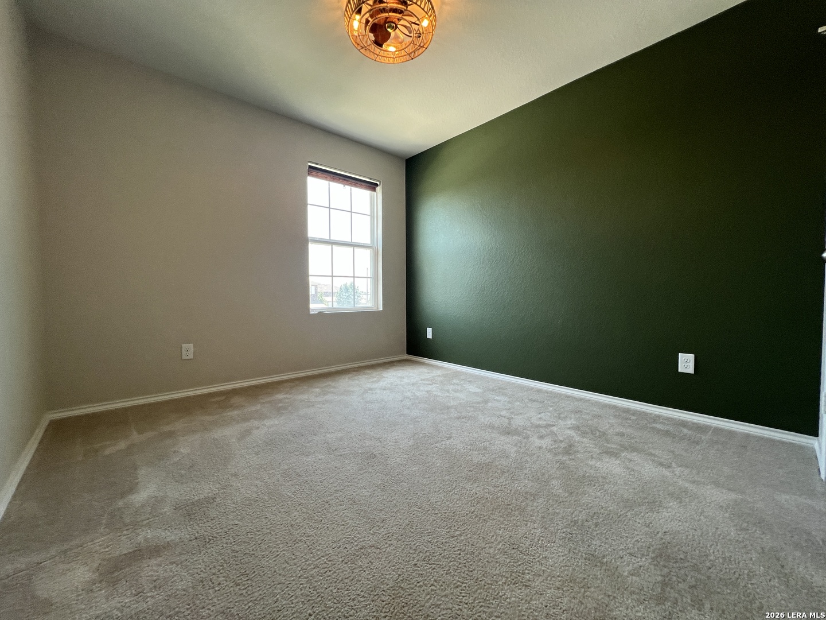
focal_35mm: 13
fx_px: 310
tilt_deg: -2.2
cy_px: 310
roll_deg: +0.4
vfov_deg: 89.9
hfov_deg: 106.2
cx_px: 413
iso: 160
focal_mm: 1.57
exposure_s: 1/120
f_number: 1.8
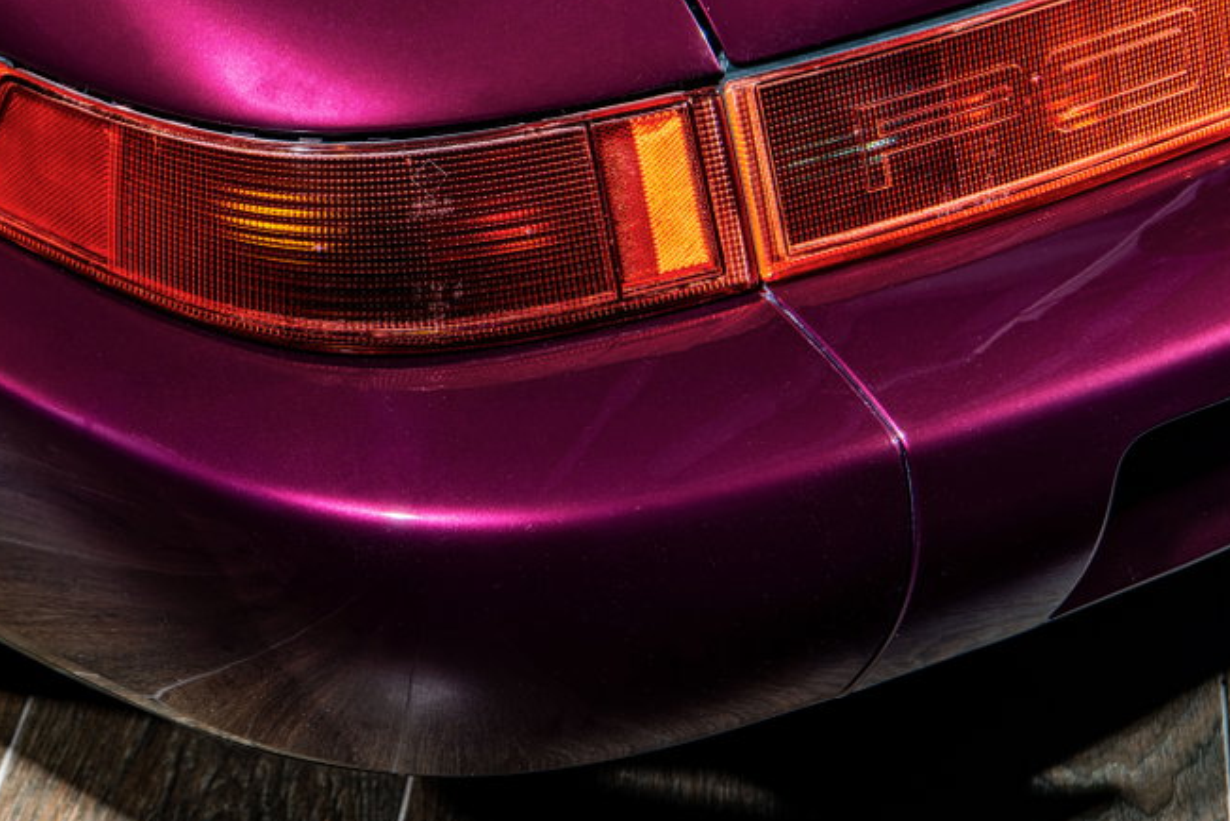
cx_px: 458
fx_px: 3759
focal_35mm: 110
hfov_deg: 18.6
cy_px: 301
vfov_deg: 12.4
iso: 200
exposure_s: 1/100
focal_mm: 70
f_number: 10
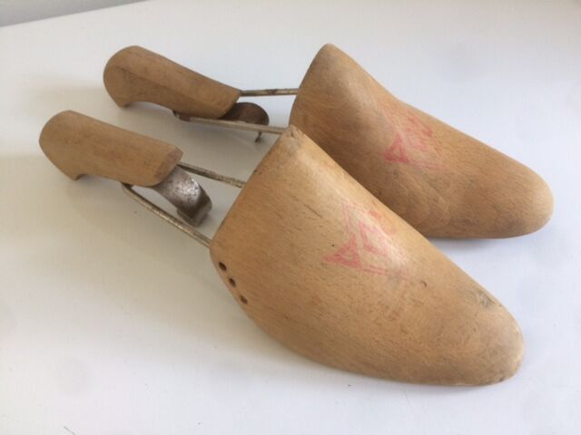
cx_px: 290
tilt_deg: -53.0
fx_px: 487
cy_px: 218
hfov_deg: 61.7
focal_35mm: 29
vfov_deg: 48.2
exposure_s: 1/33
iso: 100
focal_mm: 4.15
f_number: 2.2
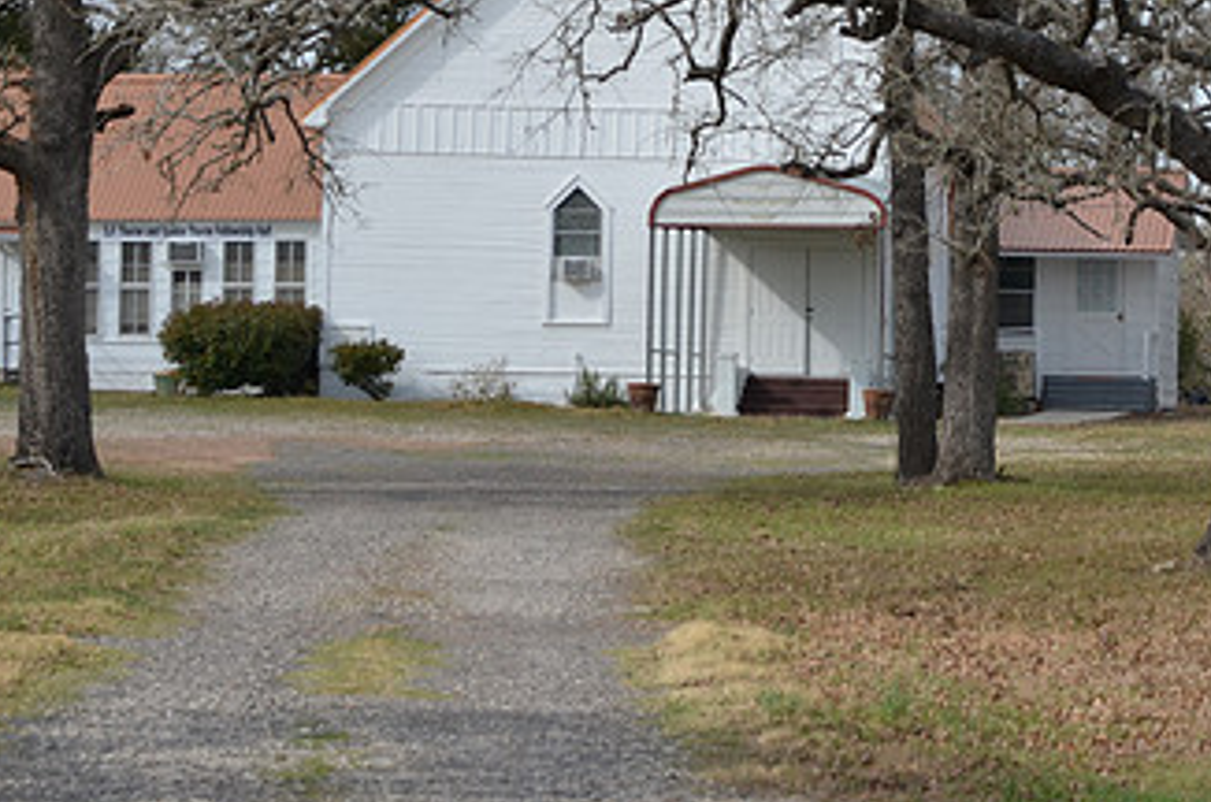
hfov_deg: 11.0
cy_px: 115
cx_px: 817
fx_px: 6278
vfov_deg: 7.3
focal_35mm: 187
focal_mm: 70
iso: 220
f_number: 5.6
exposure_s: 1/250
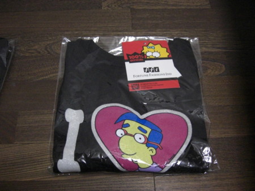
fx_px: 280
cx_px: 128
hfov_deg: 49.0
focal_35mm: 38
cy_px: 96
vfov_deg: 37.8
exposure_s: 1/20
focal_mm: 7.9
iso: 800
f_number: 2.8
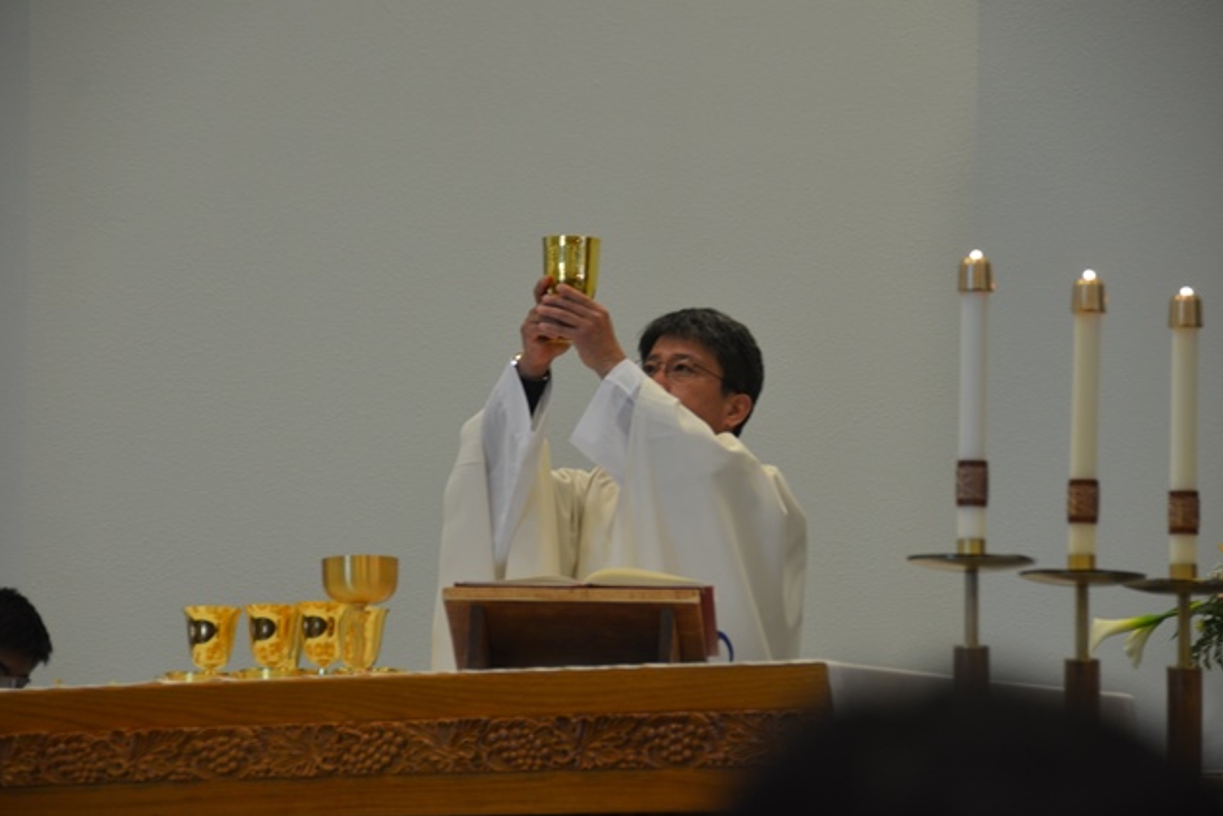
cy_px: 408
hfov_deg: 10.4
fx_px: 6695
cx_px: 617
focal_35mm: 197
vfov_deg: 7.0
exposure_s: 1/40
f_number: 5.6
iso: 800
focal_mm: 130
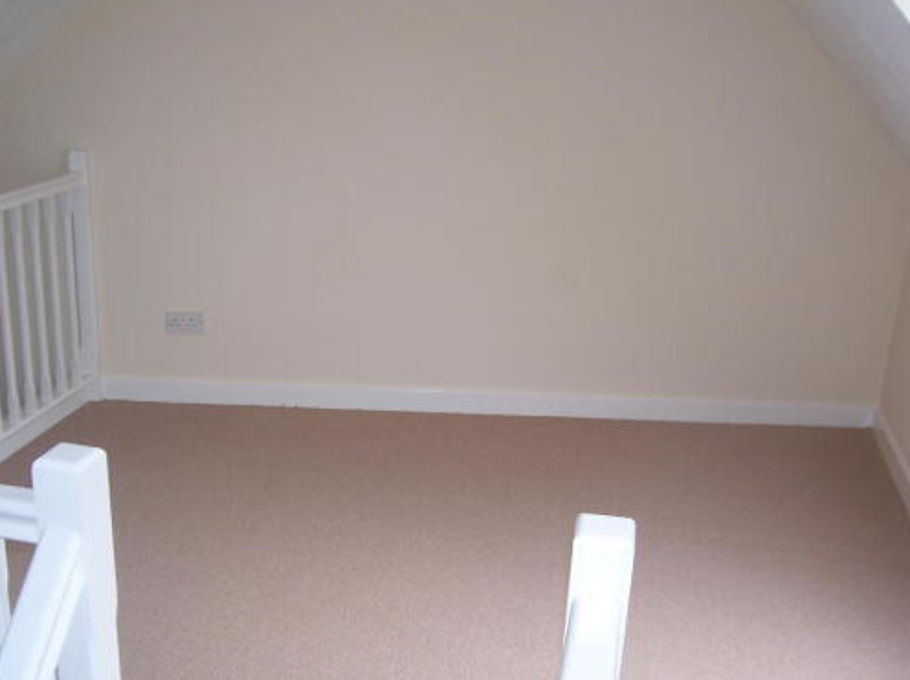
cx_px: 421
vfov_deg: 35.9
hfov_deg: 46.8
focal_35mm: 40
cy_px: 364
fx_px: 1051
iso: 80
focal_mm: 5.6
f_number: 2.7
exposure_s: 1/60
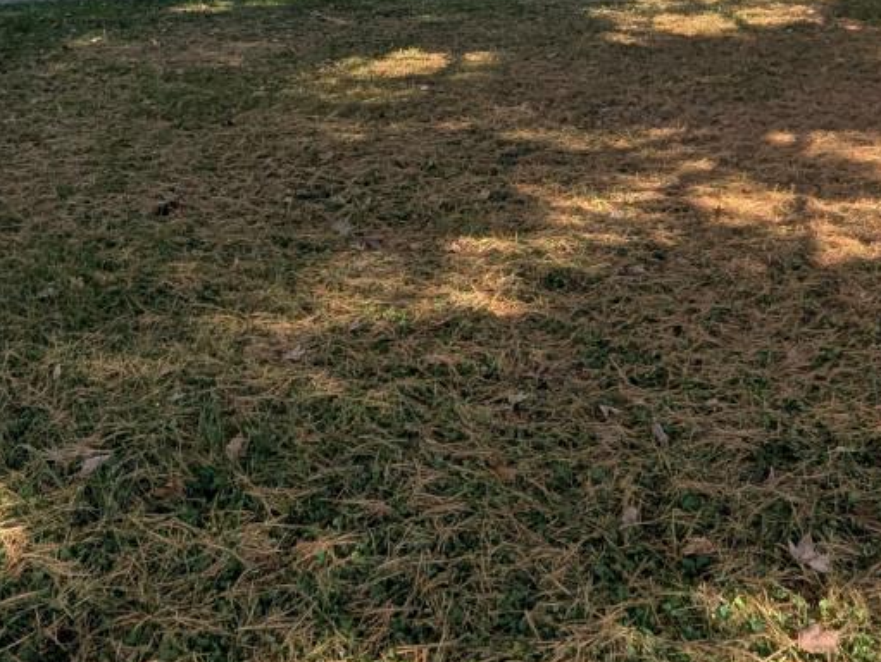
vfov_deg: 28.9
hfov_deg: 40.4
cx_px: 459
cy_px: -1
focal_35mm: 47
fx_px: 1197
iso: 49
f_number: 2.2
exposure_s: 1/735
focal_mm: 2.35
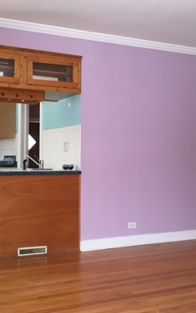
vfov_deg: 47.2
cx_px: 41
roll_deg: -0.4
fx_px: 359
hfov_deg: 29.9
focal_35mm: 42
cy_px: 158
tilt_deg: -1.4
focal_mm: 4.15
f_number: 2.2
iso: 64
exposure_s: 1/30
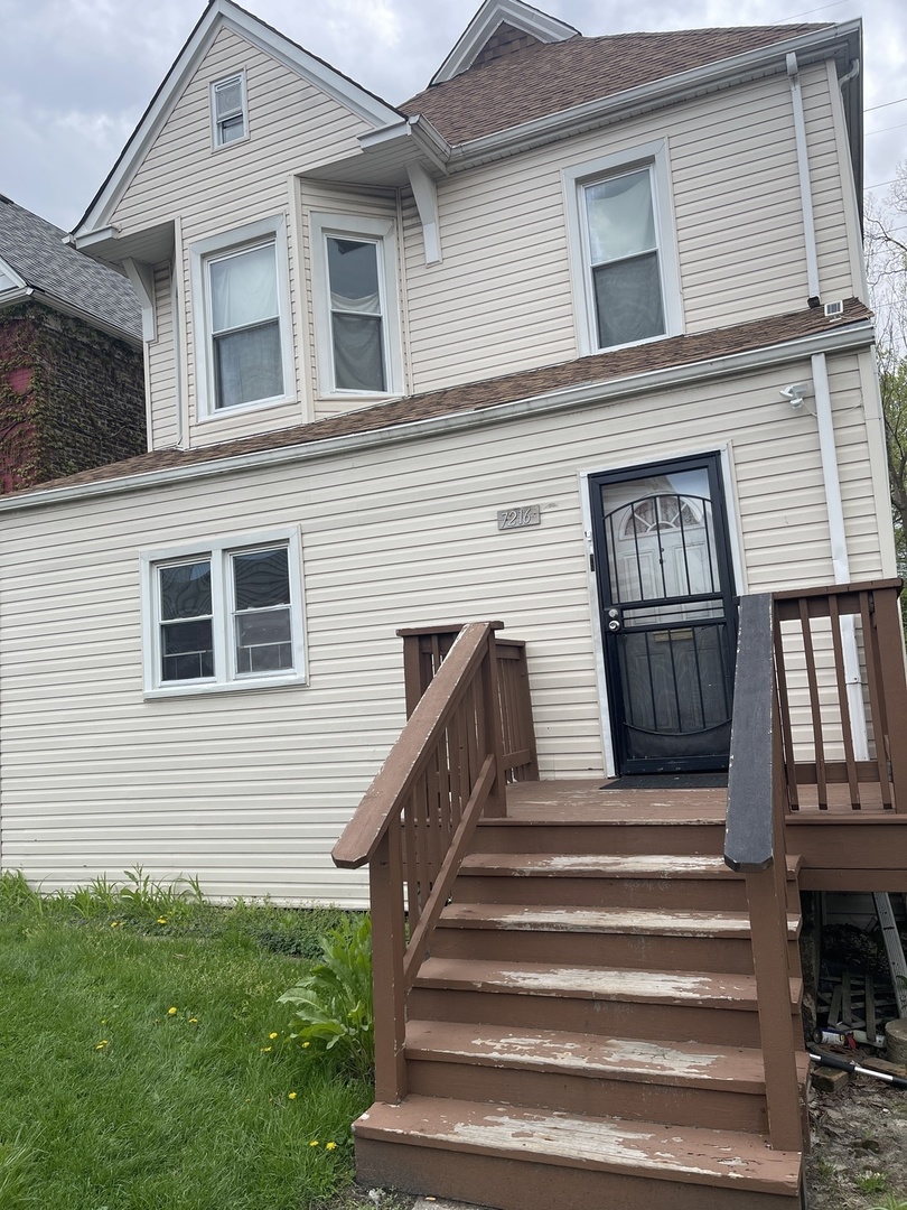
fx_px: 908
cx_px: 454
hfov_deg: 53.1
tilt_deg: +5.7
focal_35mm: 26
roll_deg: +4.5
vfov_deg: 67.3
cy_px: 605
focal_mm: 5.1
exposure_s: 1/1048
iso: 32
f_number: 1.6
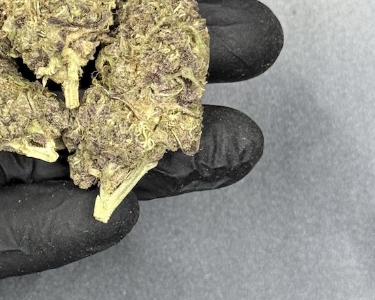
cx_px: -20
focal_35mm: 157
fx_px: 1742
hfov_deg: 12.1
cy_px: 95
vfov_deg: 9.8
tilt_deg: -80.4
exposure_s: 1/60
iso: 125
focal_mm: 6.76
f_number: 1.78
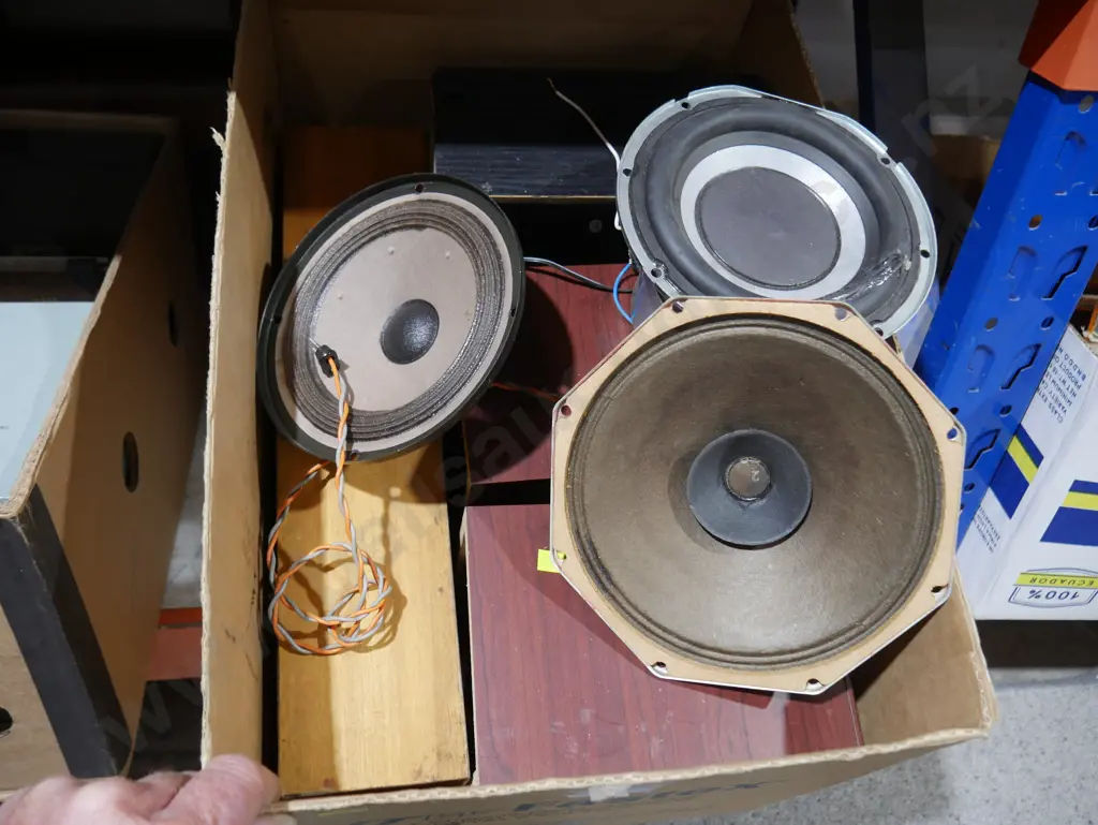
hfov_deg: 59.9
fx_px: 952
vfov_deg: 46.8
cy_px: 412
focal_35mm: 30
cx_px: 549
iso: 640
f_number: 3.6
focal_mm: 15
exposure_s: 1/60
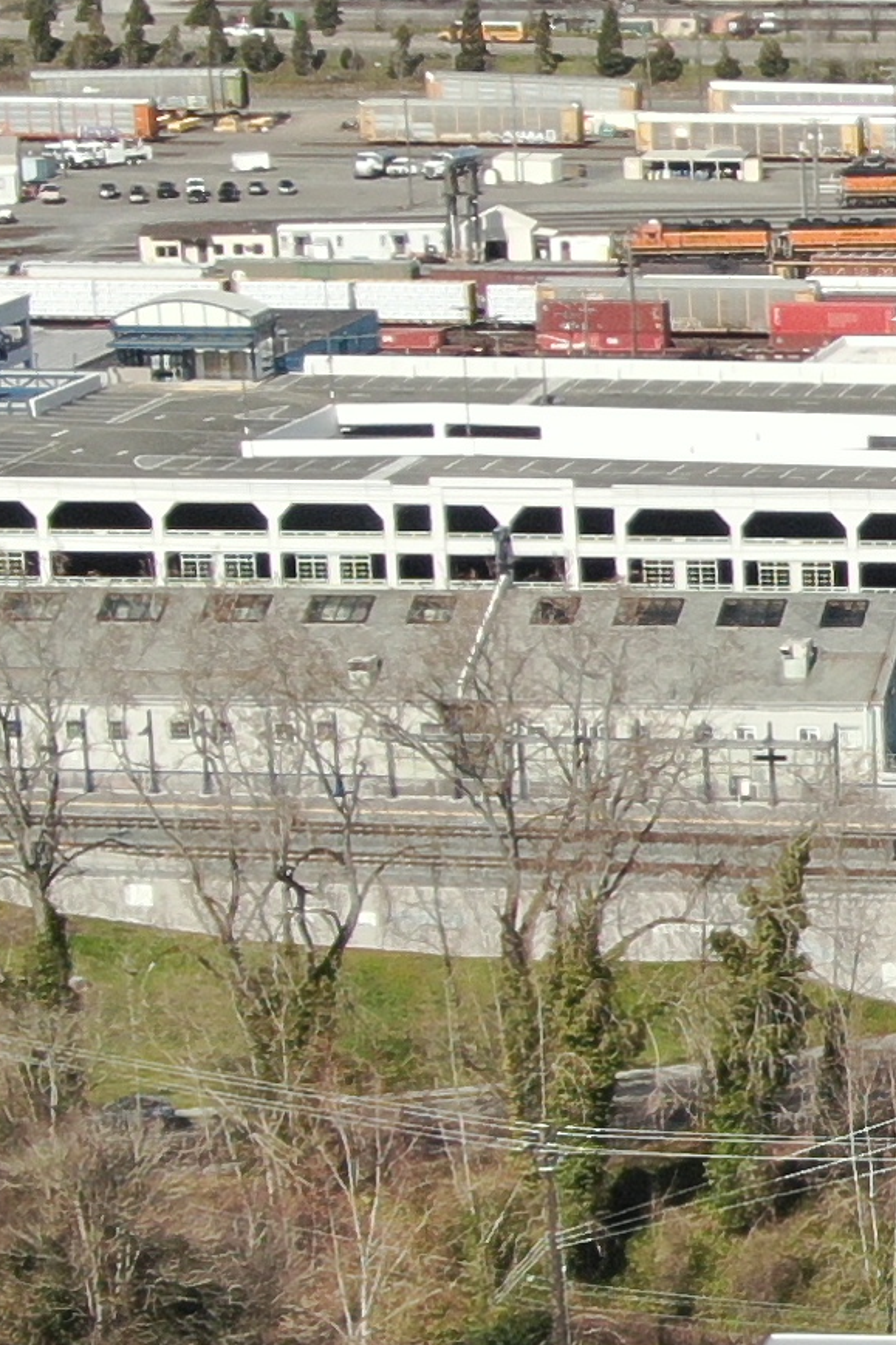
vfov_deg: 13.0
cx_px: 2208
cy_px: 783
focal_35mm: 158
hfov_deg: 8.0
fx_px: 5901
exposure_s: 1/320
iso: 100
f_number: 3.2
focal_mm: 5.69
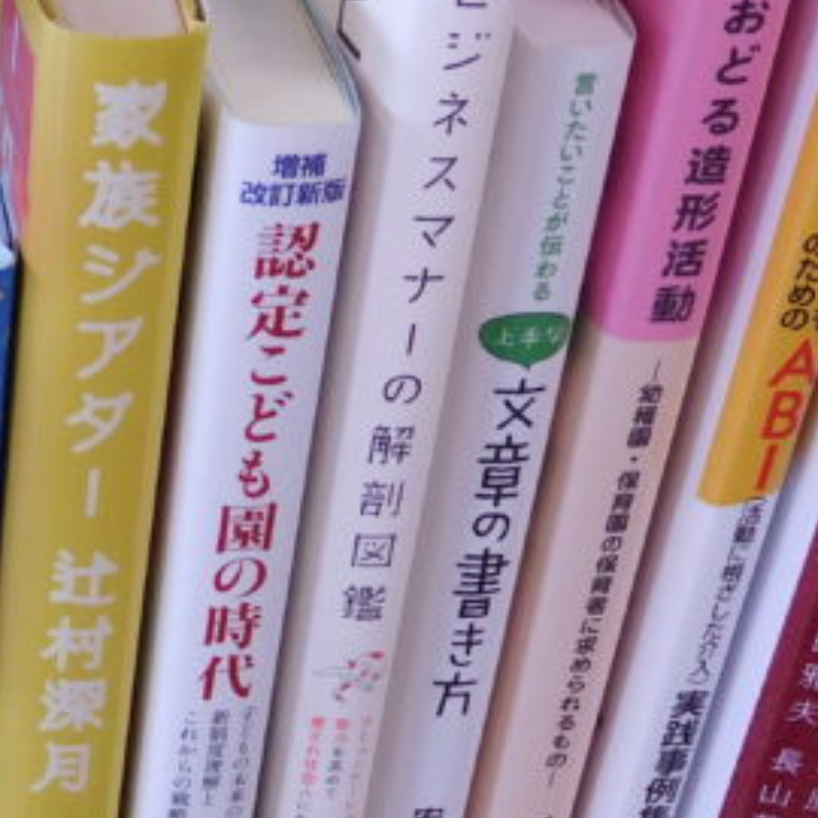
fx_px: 2513
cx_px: -294
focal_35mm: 94
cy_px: 470
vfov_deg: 18.5
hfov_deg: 17.2
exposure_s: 1/30
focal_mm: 5
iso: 200
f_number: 3.5
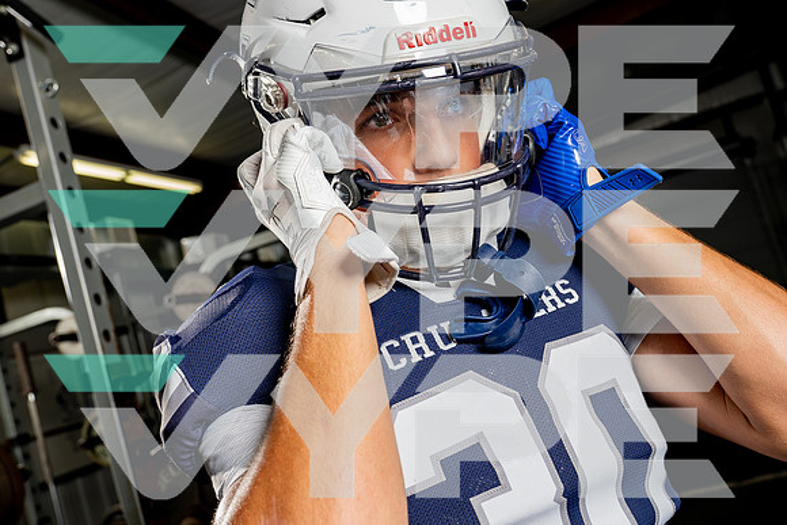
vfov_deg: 38.5
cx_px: 389
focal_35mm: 34
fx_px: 752
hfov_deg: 55.2
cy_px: 261
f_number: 5.6
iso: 250
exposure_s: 1/250
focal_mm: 30
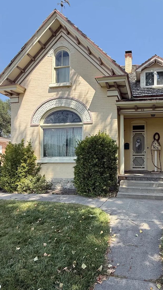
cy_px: 157
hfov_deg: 55.5
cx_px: 122
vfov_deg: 89.4
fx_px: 146
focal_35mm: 19
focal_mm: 2.22
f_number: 2.2
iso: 50
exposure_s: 1/631
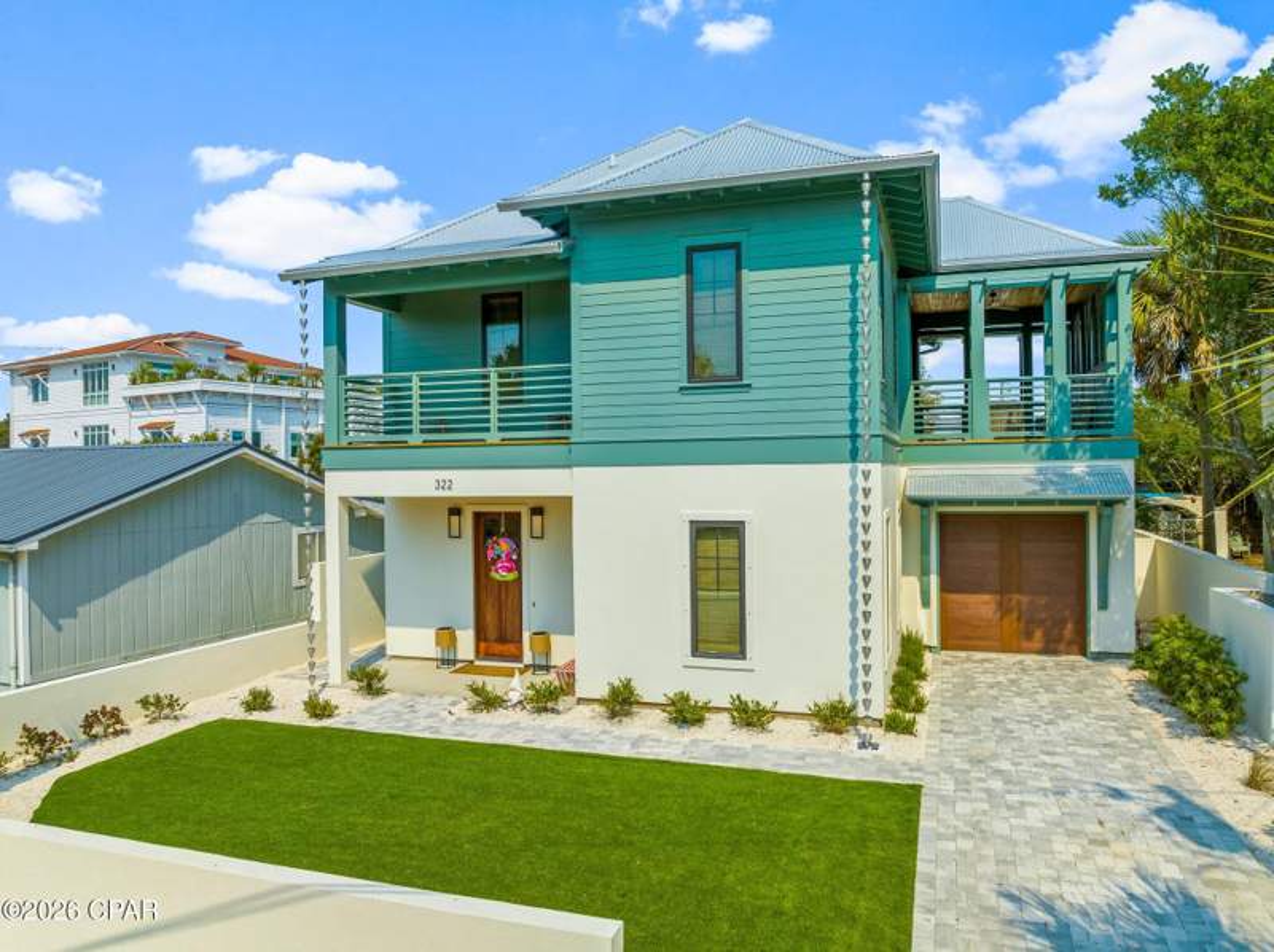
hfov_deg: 71.7
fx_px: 882
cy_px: 476
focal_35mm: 24
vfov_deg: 56.7
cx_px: 637
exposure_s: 1/1250
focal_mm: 12.29
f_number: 3.5
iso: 100
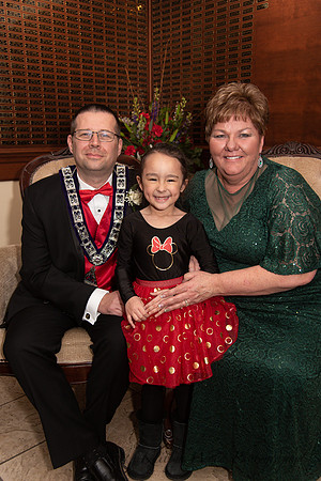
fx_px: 428
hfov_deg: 41.1
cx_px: 160
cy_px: 240
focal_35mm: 32
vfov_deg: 58.7
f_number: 4
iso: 800
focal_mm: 32
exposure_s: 1/200
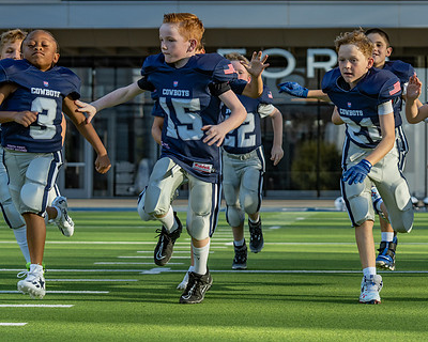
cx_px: 361
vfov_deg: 12.4
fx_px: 1571
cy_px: 127
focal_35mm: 124
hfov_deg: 15.4
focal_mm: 70
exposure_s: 1/1250
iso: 320
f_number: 4
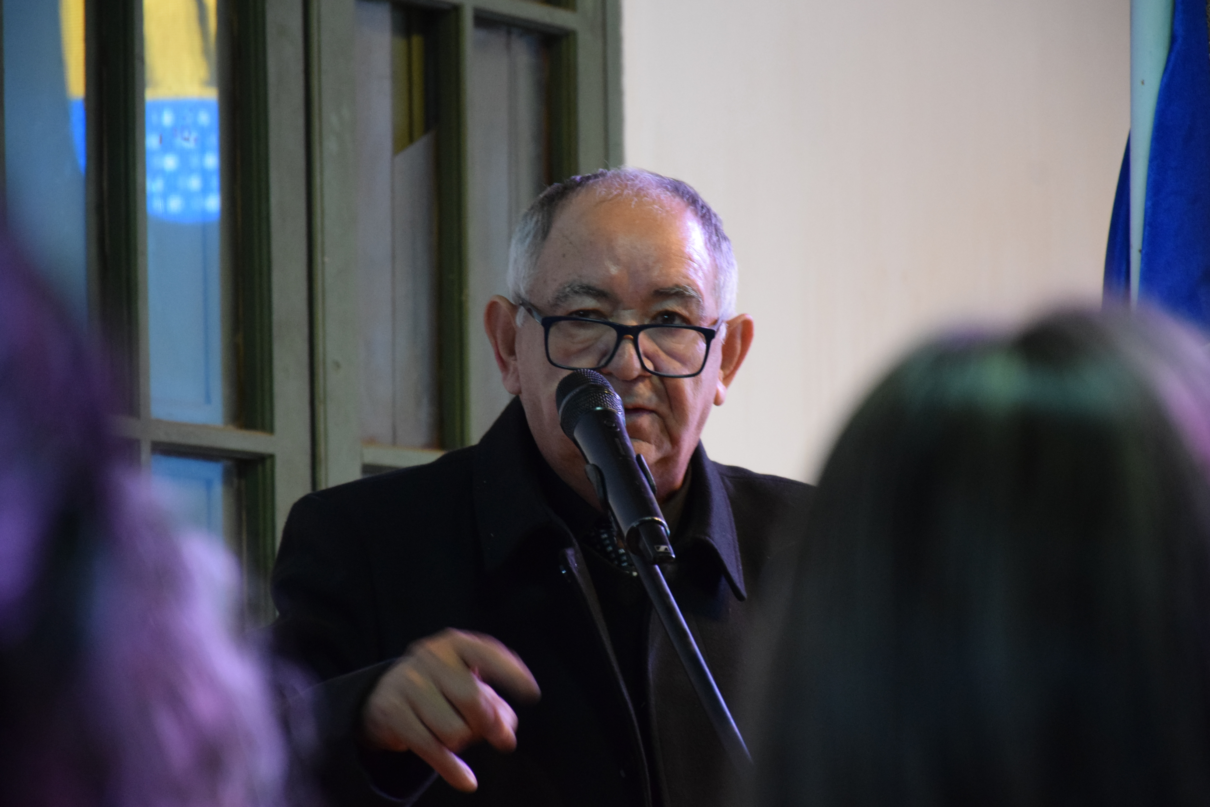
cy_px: 404
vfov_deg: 6.5
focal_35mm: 210
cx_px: 605
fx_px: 7060
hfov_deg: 9.8
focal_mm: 140
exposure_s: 1/50
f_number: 5.6
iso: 3200
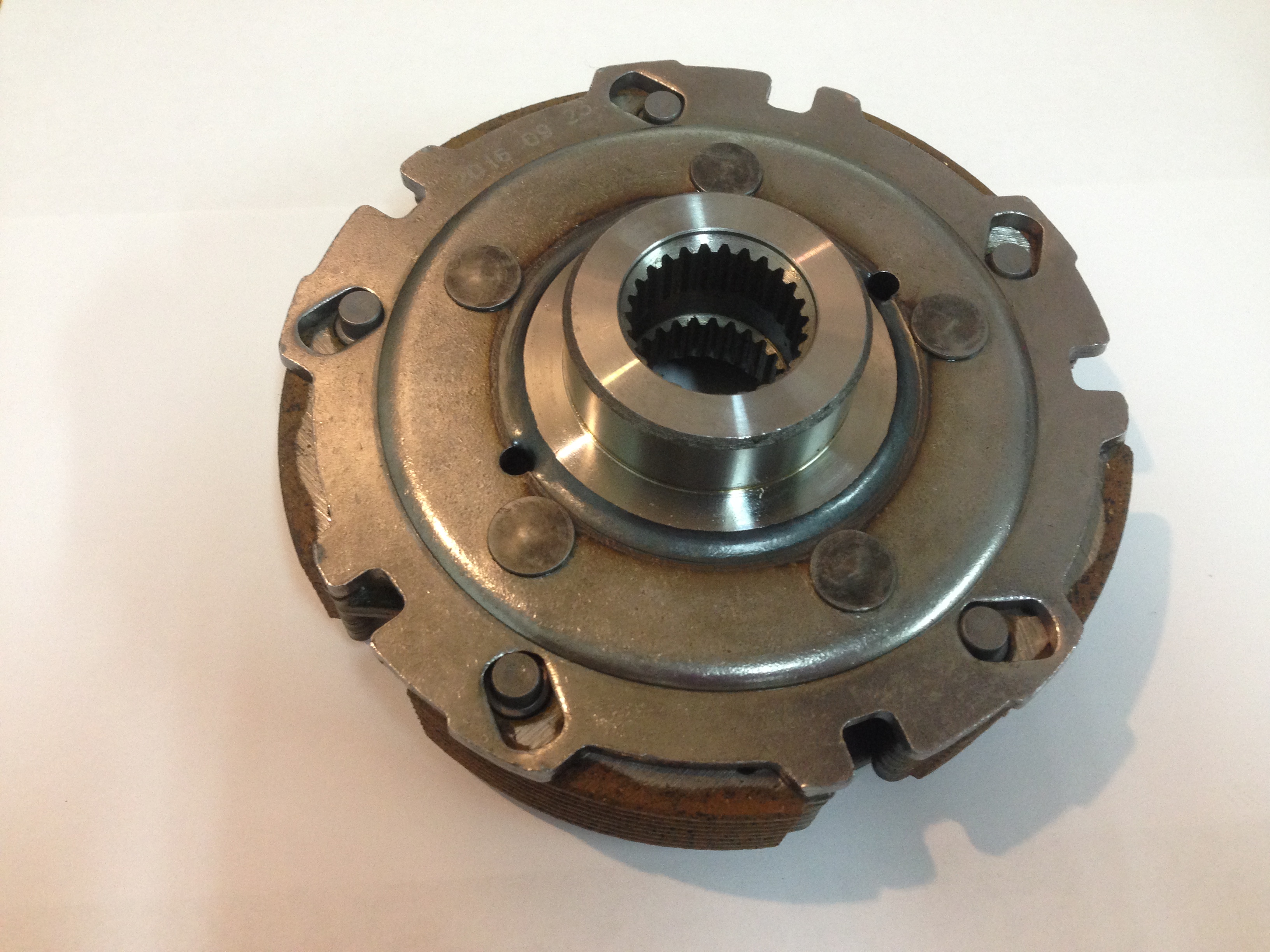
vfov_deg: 42.9
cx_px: 635
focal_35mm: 33
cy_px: 476
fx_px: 1211
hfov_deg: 55.4
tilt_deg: -63.6
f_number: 2.4
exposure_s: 1/20
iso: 200
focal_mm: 4.12
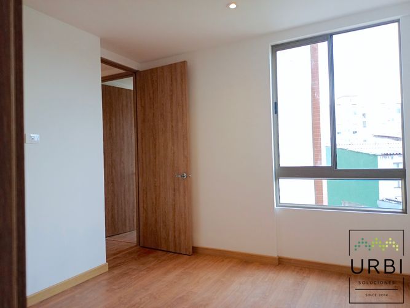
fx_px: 296
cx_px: 205
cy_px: 154
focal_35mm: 25
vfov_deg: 54.9
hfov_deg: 69.4
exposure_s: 1/100
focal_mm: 4.71
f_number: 1.79
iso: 562
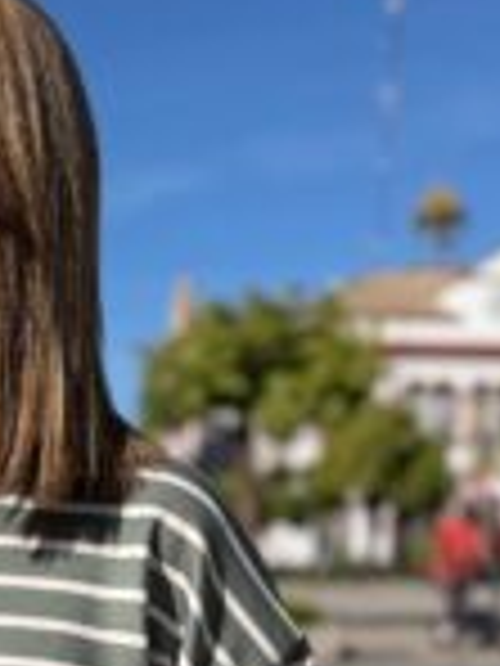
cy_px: 698
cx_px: -72
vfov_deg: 27.7
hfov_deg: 21.3
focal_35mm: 65
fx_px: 1252
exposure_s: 1/5714
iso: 80
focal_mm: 6.76
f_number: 1.78
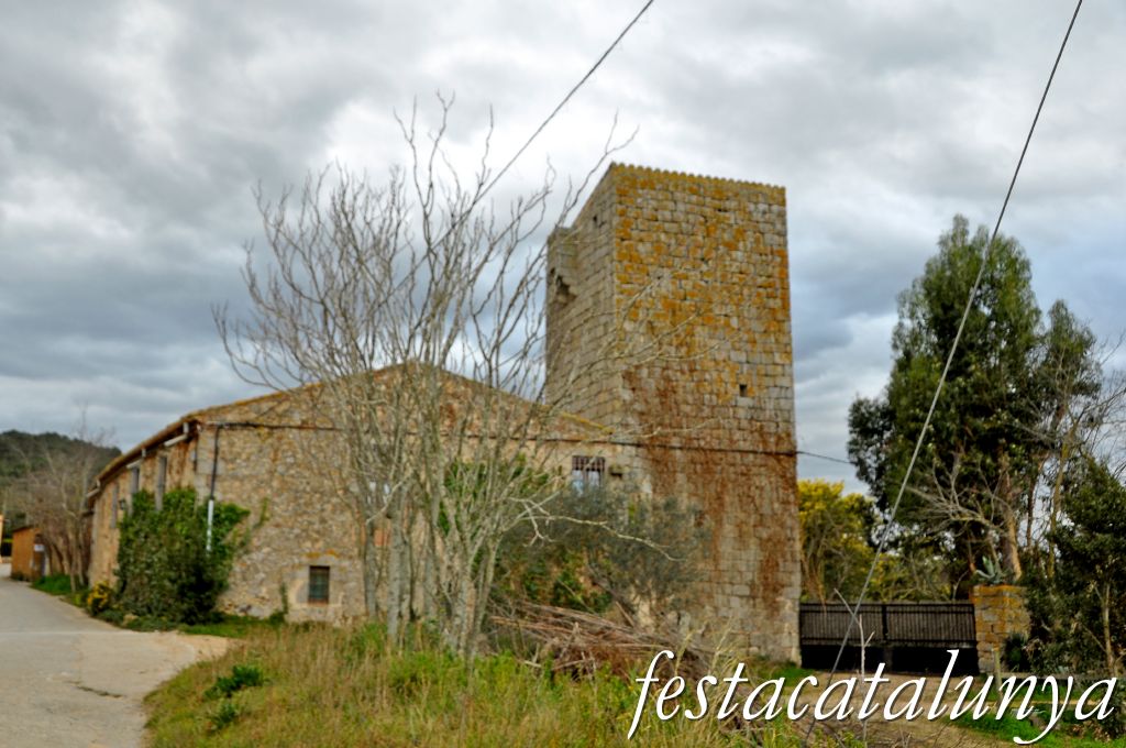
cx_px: 563
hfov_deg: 57.3
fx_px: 1031
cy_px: 374
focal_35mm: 33
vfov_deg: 39.9
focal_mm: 22
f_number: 5.6
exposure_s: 1/125
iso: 320
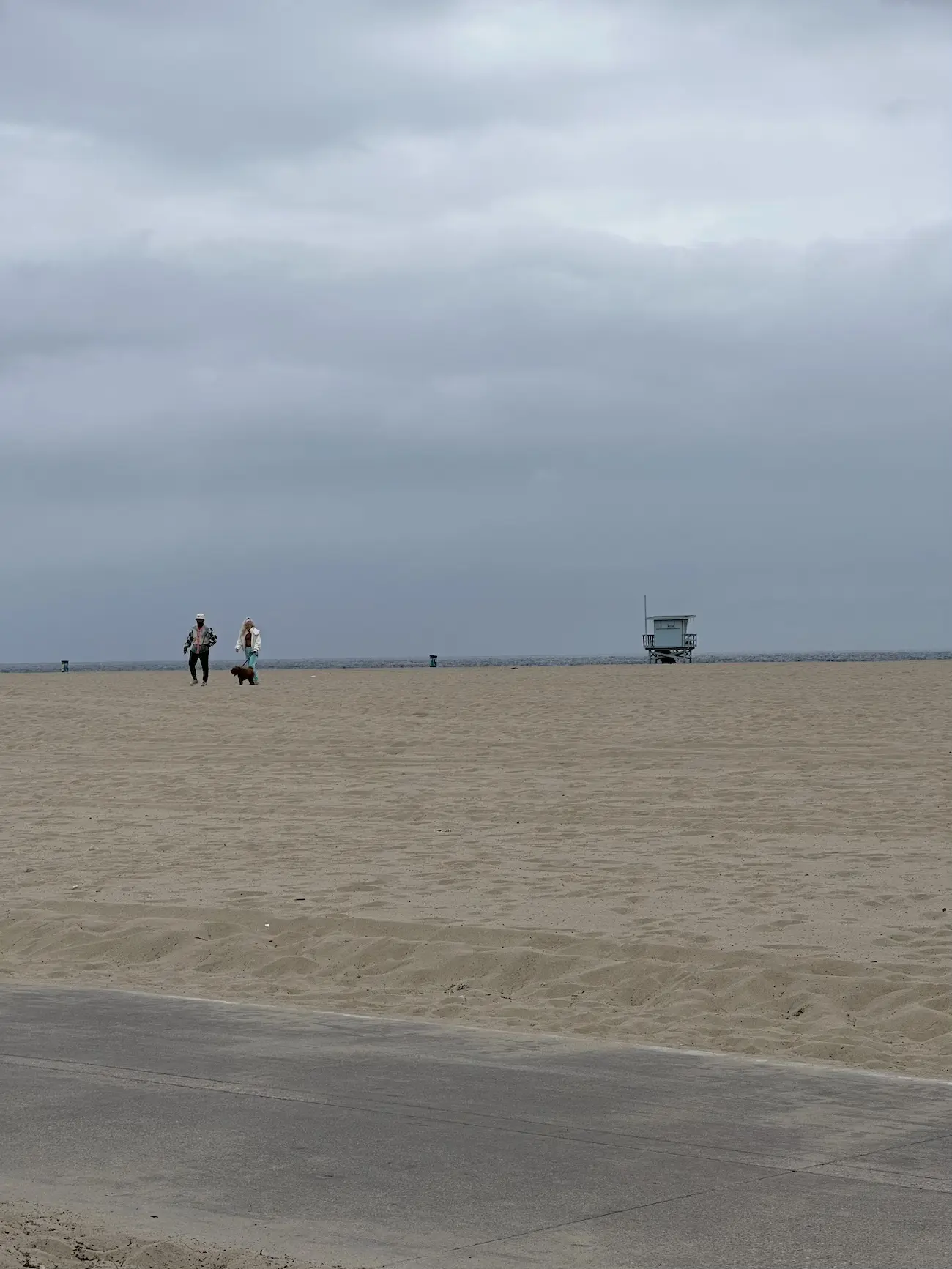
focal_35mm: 77
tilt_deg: +0.8
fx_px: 2823
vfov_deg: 25.3
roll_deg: +0.3
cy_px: 634
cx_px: 476
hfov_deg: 19.1
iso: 32
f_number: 2.8
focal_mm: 9
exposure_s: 1/1508
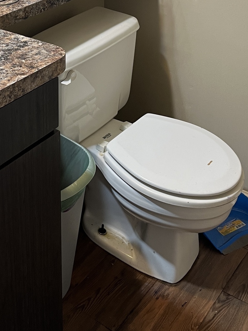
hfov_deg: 24.4
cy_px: 21
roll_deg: +0.8
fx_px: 564
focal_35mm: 59
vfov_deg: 30.9
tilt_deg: -20.4
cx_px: 46
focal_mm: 5.1
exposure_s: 1/60
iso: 125
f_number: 1.6
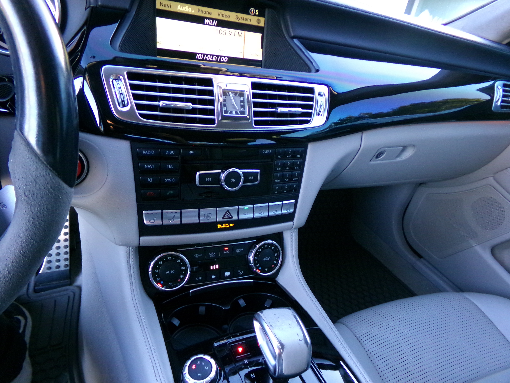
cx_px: 255
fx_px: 354
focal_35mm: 24
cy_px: 192
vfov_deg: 56.8
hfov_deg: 71.6
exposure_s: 1/60
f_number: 3.7
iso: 766
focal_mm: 4.3
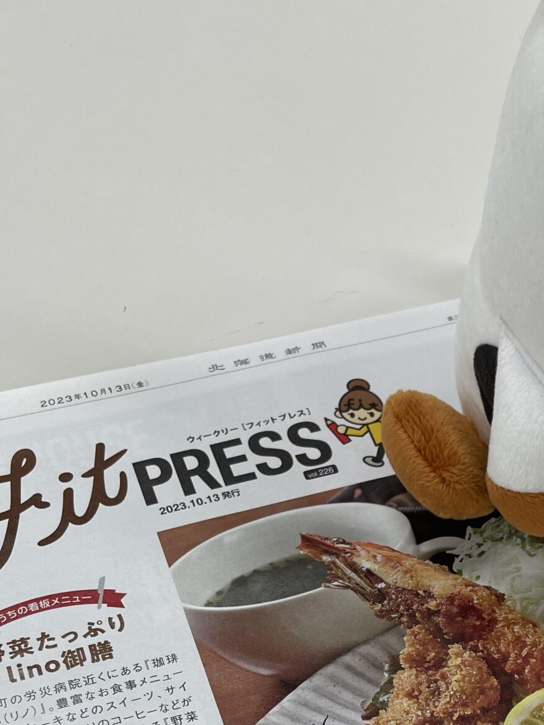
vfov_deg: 31.8
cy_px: 683
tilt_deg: -59.9
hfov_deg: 25.5
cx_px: 383
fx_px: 1194
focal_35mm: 57
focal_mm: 5.1
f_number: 1.6
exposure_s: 1/100
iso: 40
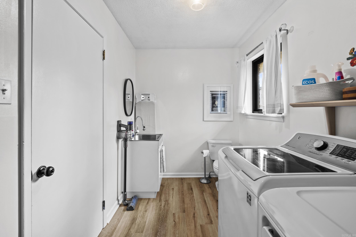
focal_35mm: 15
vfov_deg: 77.3
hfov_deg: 100.4
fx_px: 148
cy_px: 118
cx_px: 178
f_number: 8
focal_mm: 10
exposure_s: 1.3
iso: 400
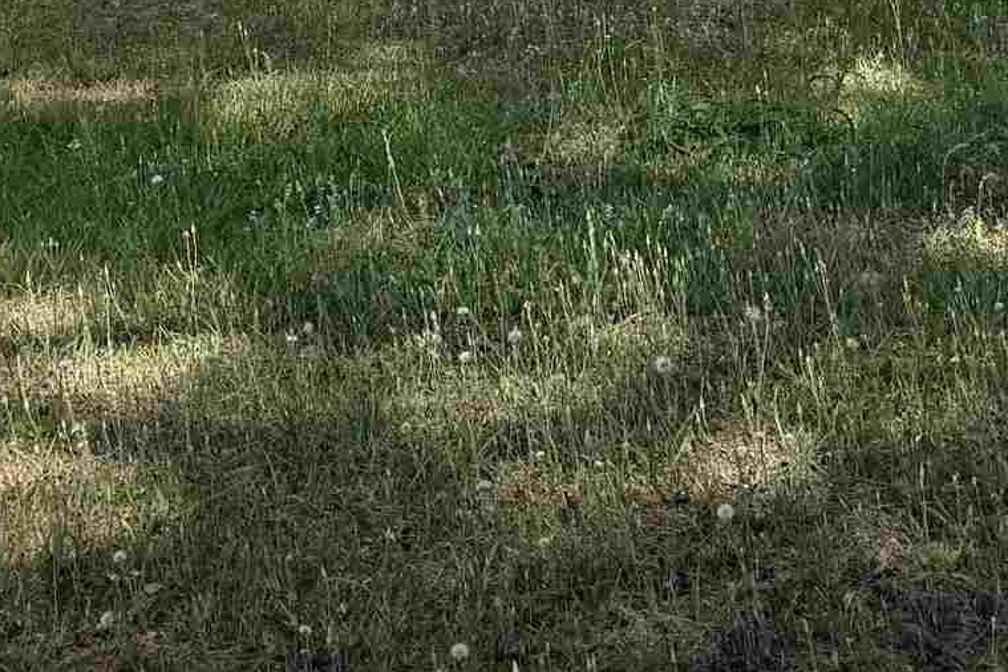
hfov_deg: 20.1
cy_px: -770
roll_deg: -2.2
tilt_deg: +5.4
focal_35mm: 101
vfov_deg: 11.8
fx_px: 2828
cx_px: 711
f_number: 1.78
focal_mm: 6.76
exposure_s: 1/1901
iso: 80
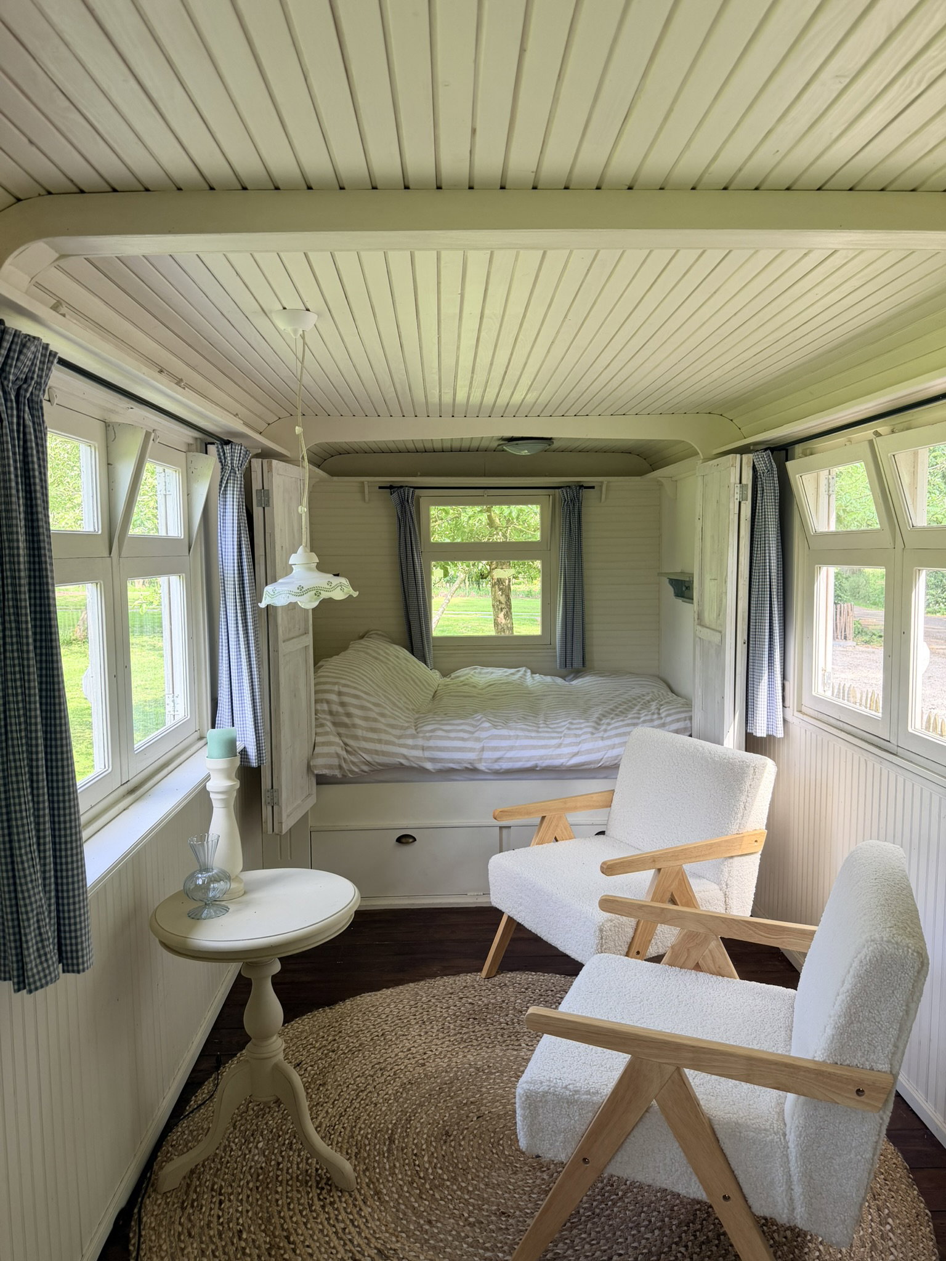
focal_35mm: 24
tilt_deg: -5.4
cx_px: 473
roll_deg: +0.4
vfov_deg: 71.6
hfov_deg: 56.8
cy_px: 630
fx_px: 875
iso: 100
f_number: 1.78
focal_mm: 6.76
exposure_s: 1/180
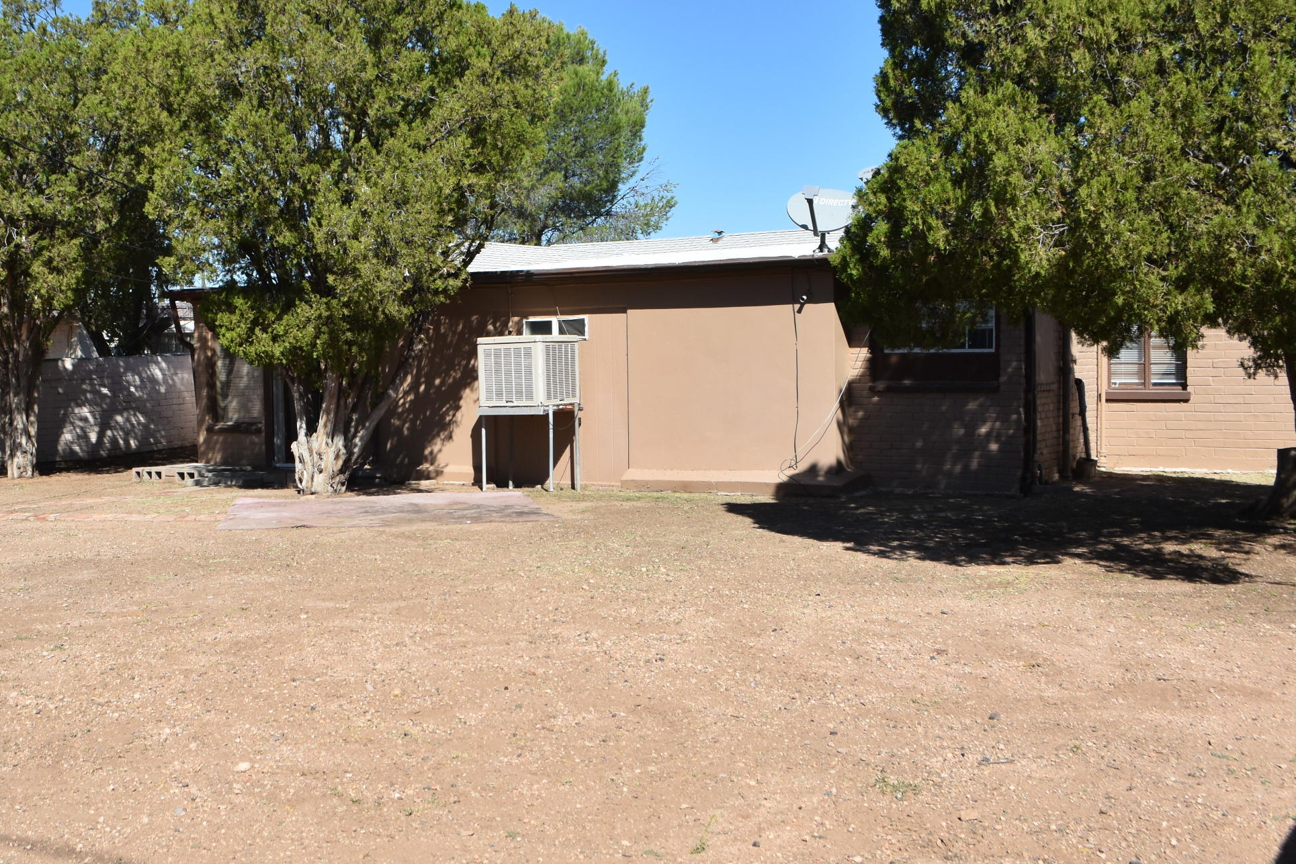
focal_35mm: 42
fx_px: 1512
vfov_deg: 31.9
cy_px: 394
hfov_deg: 45.6
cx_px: 425
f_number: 8
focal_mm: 18
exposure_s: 1/500
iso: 140
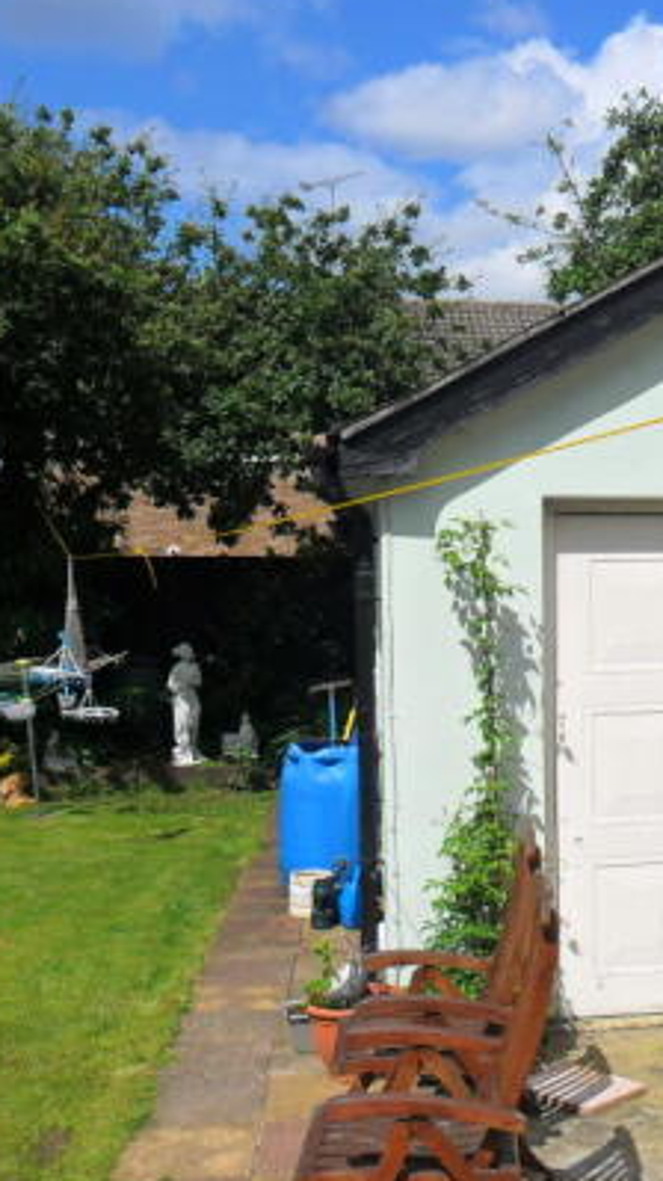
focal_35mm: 43
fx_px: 1346
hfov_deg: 26.4
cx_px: 641
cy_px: 632
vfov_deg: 47.3
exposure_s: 1/250
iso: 100
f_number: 8.9
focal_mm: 4.9
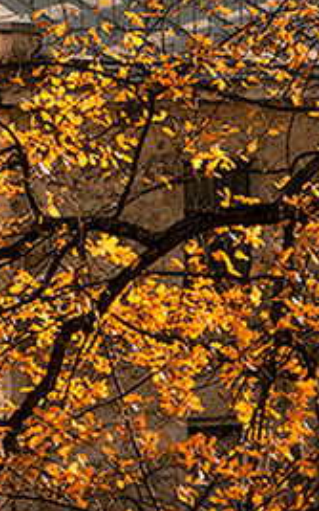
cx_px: -68
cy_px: -323
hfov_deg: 5.1
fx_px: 3587
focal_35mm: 258
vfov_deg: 7.9
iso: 100
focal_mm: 50
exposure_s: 1/160
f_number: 8
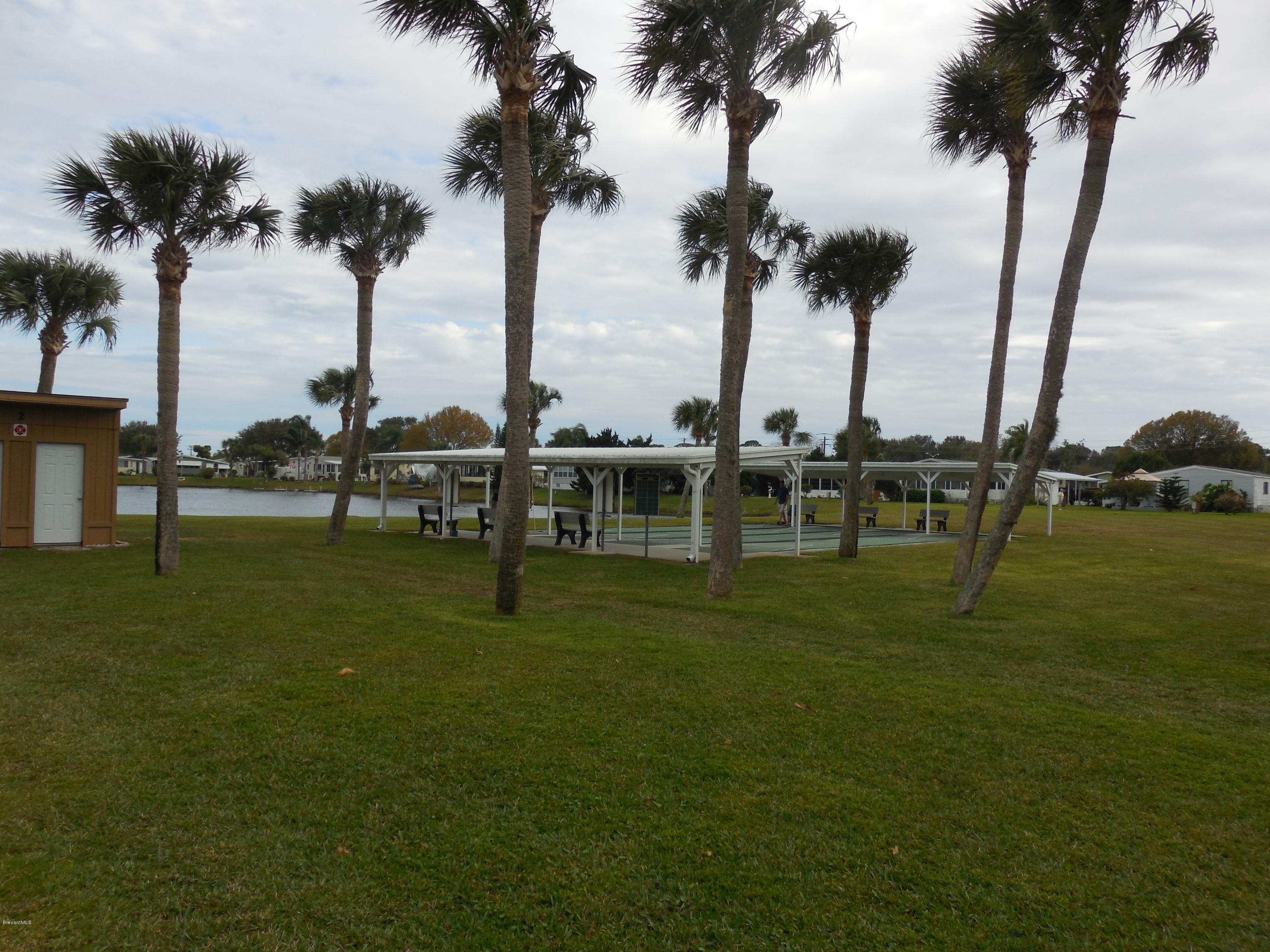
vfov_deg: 53.1
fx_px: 954
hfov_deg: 67.3
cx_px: 635
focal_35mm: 26
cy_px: 476
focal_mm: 4.6
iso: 125
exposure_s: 1/1000
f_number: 3.5
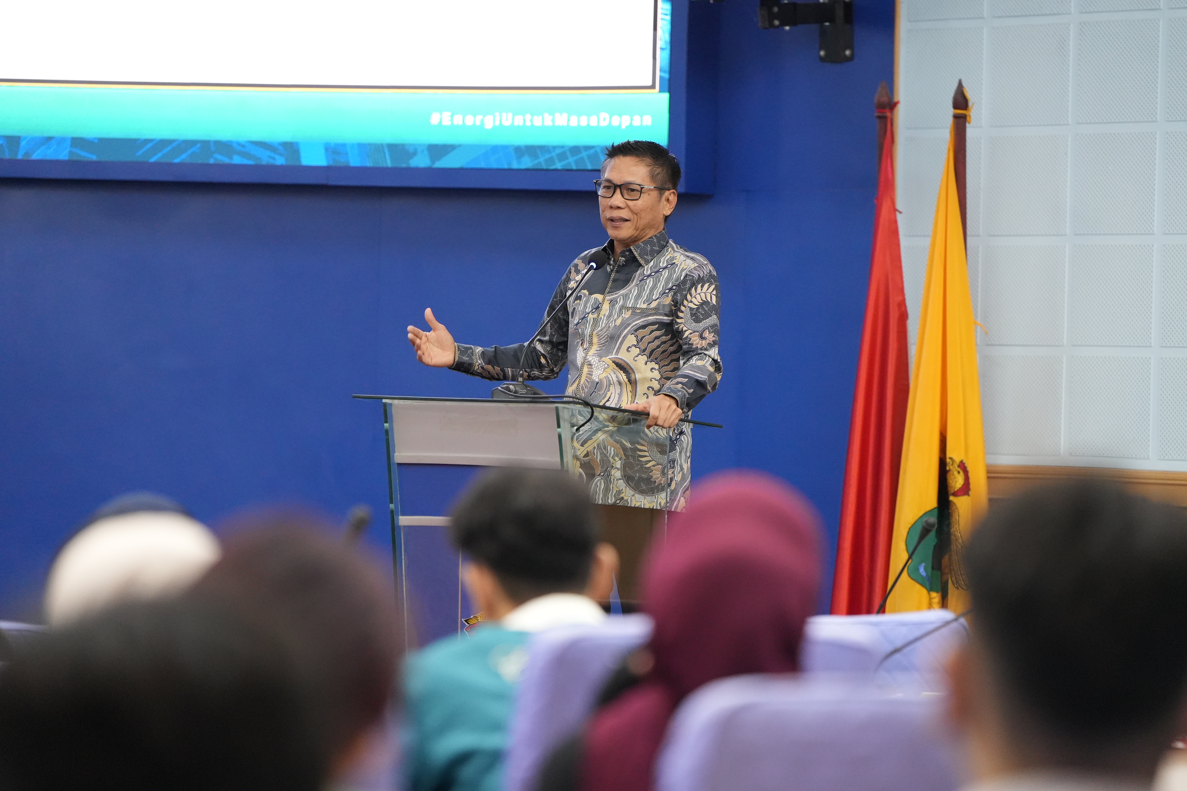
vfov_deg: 9.9
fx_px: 4583
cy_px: 396
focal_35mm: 139
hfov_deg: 14.8
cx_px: 594
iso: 5000
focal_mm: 139
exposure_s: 1/250
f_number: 2.8
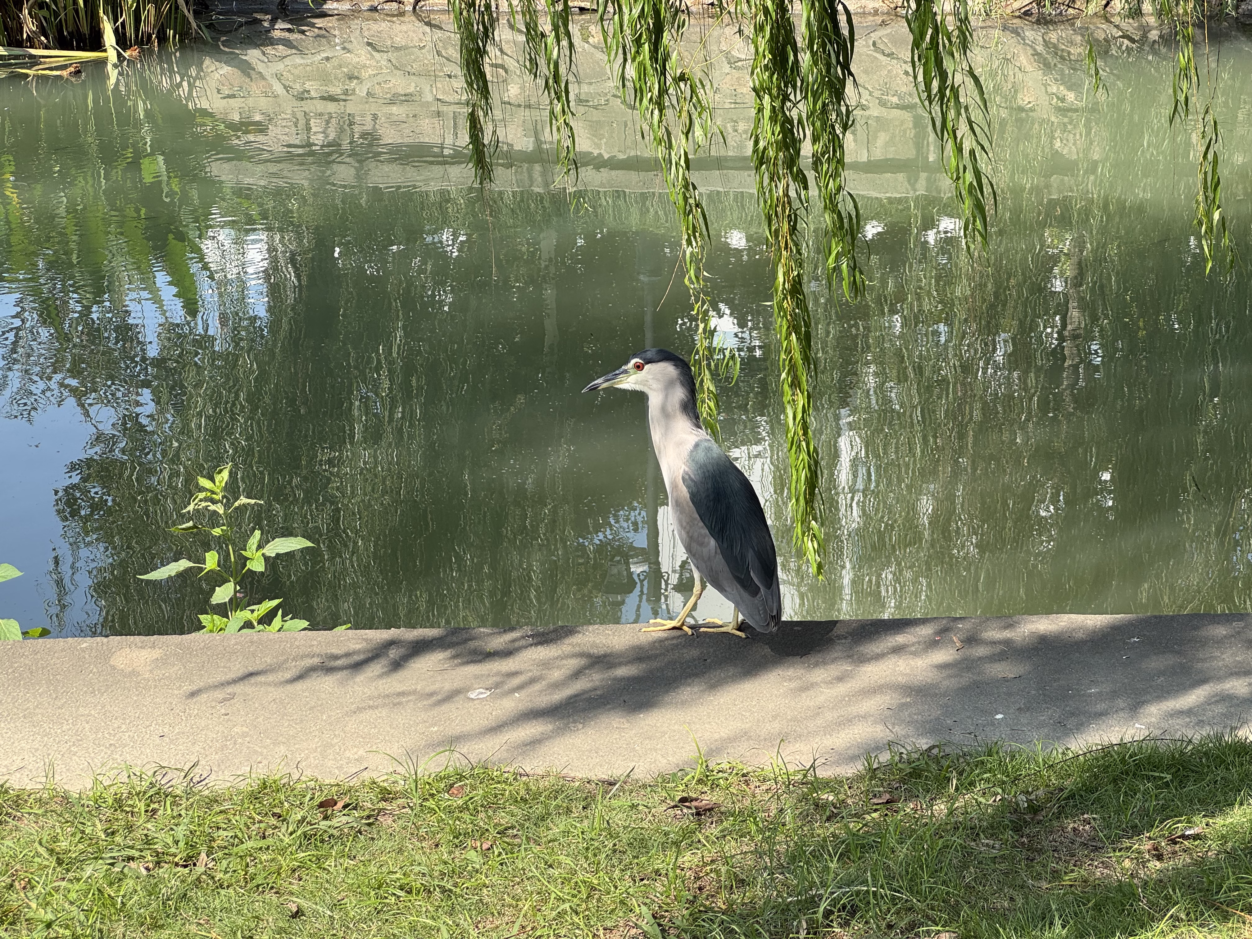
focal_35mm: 77
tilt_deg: -19.5
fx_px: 2785
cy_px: 470
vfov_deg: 19.1
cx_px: 626
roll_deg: +2.3
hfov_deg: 25.3
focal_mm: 9
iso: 25
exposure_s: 1/218
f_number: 2.8
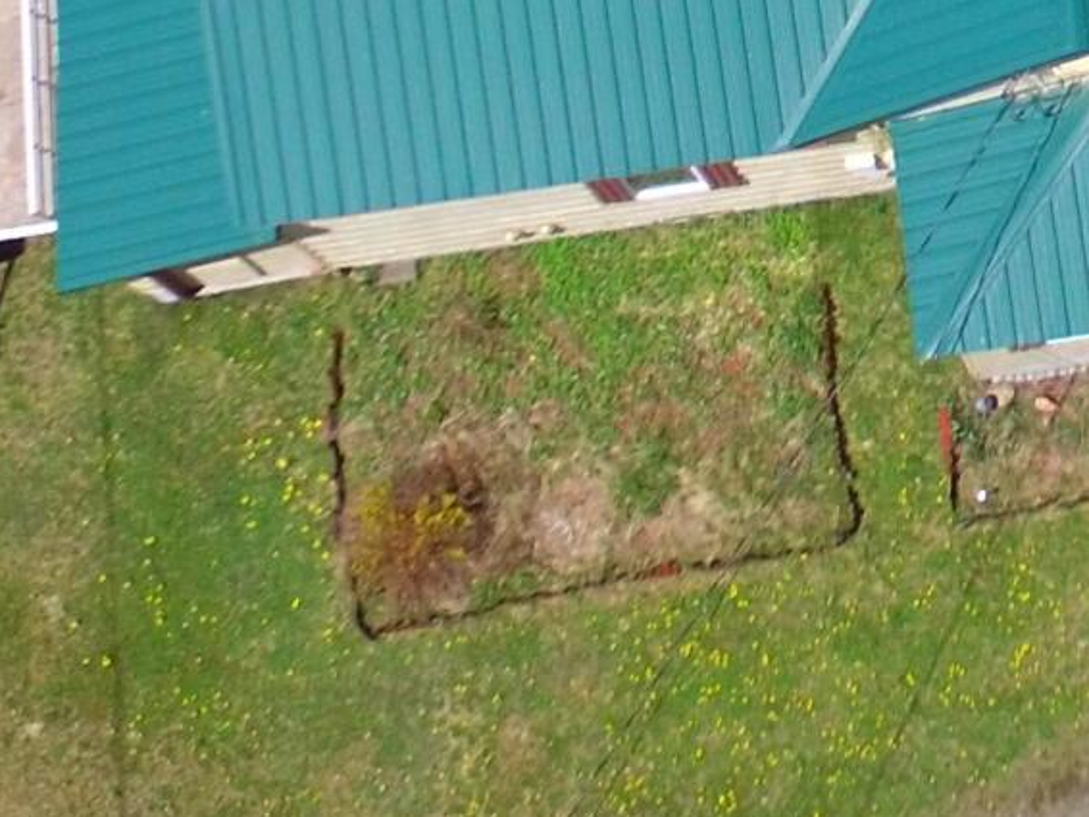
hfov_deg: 17.1
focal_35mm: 106
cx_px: 1545
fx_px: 3336
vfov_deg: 12.3
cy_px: -854
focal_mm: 3.61
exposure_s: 1/1167
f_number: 2.8
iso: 100
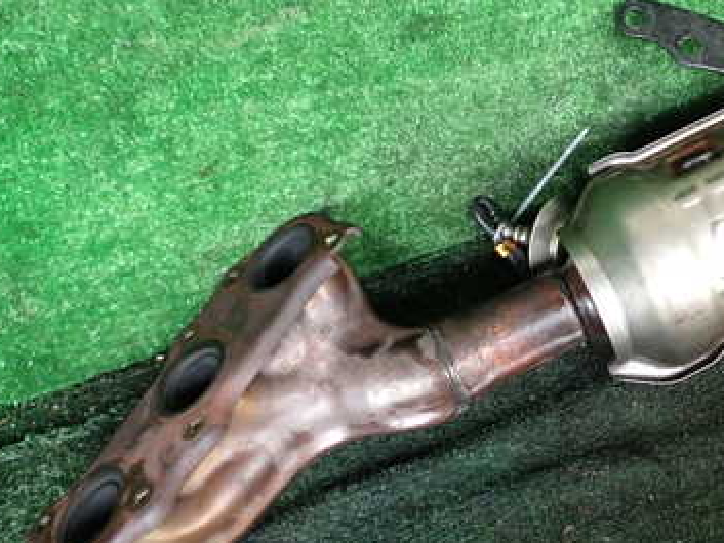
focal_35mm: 51
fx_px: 1067
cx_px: 585
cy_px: 197
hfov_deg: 36.2
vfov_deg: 28.5
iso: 250
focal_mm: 5.4
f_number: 2.3
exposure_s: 1/30
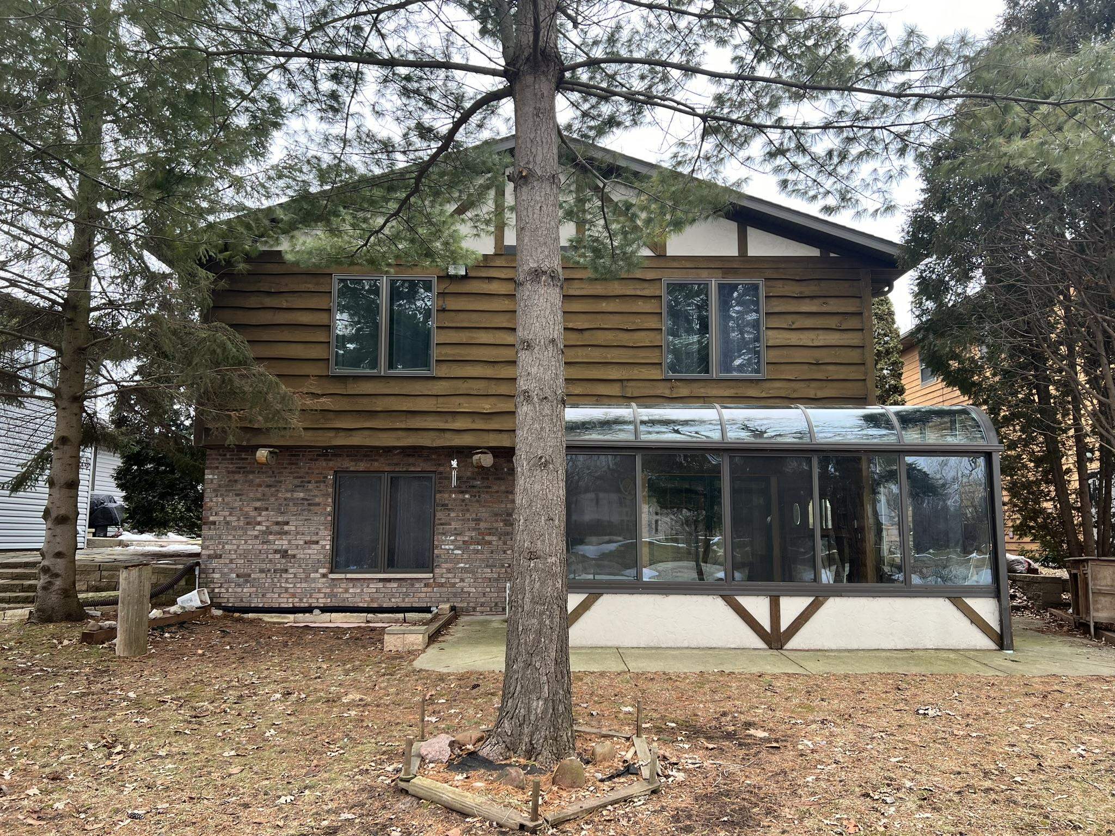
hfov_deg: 67.3
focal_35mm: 26
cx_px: 558
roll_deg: -0.8
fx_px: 837
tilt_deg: +7.2
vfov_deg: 53.1
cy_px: 418
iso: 40
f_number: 1.5
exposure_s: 1/194
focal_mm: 5.7
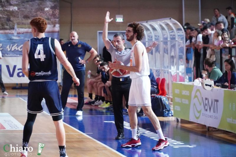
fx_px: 1013
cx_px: 118
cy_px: 78
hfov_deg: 13.3
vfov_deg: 8.9
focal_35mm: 154
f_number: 4
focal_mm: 103
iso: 5000
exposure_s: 1/640
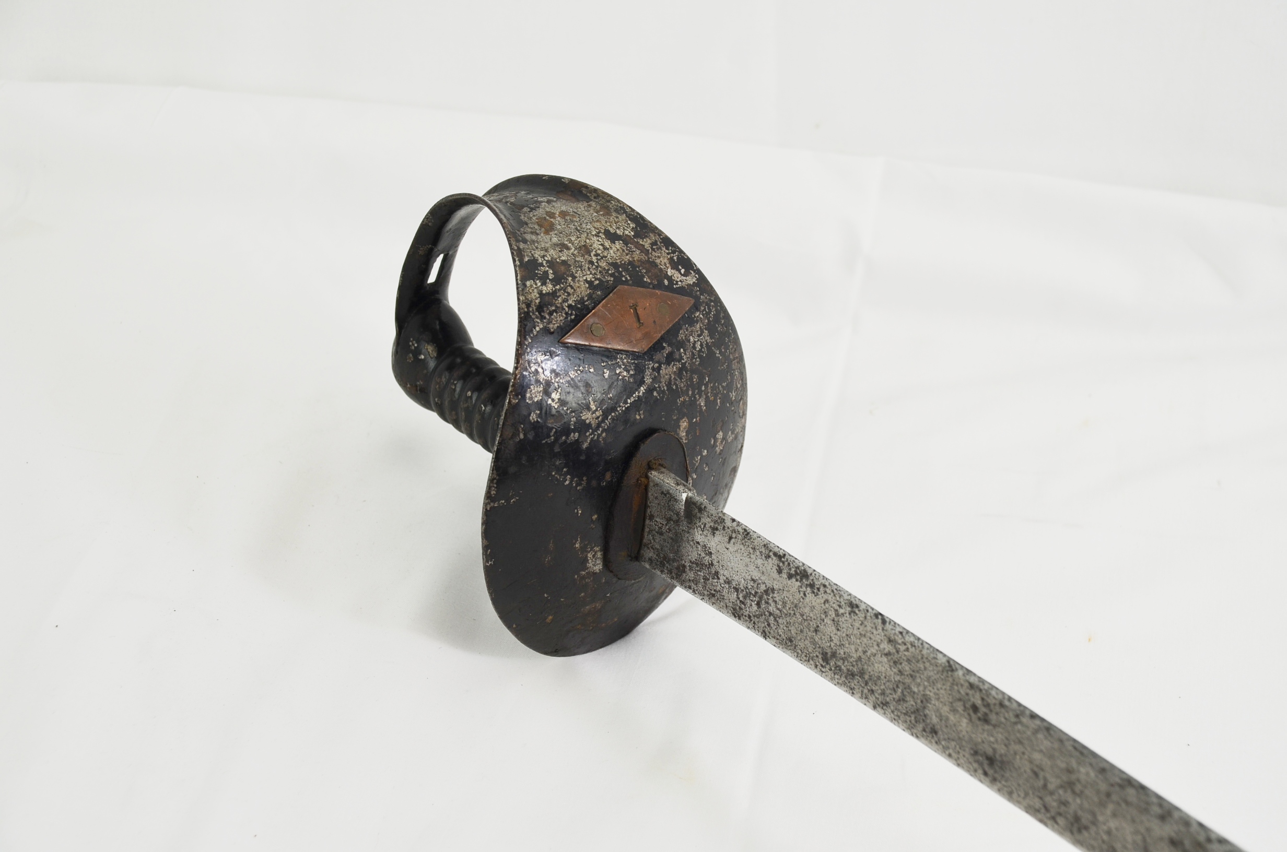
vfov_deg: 22.5
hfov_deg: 33.5
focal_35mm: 60
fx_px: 2141
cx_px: 644
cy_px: 426
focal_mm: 40
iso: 220
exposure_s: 1/125
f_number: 5.6
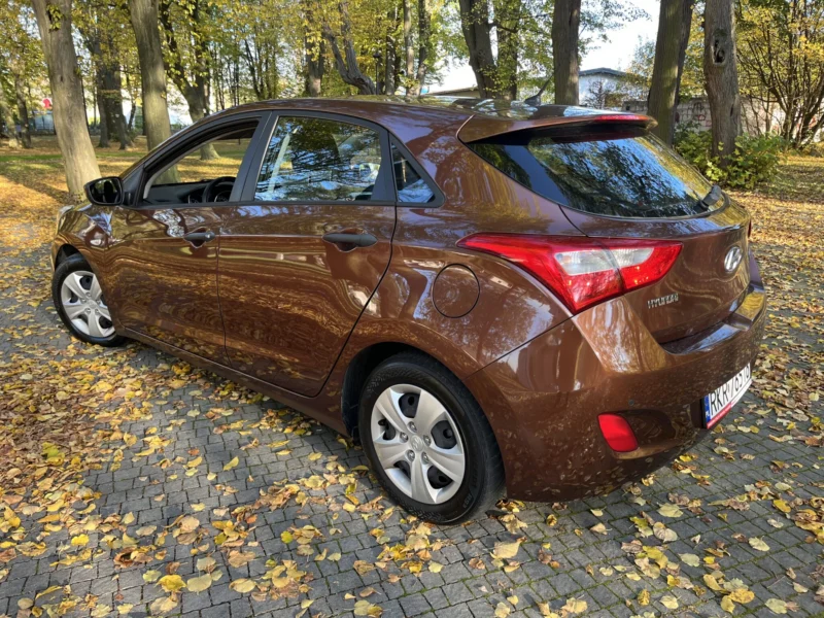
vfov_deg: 53.1
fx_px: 619
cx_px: 412
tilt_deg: -16.3
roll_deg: -0.4
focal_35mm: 26
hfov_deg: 67.3
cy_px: 309
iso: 50
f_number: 1.6
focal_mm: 5.1
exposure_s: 1/122
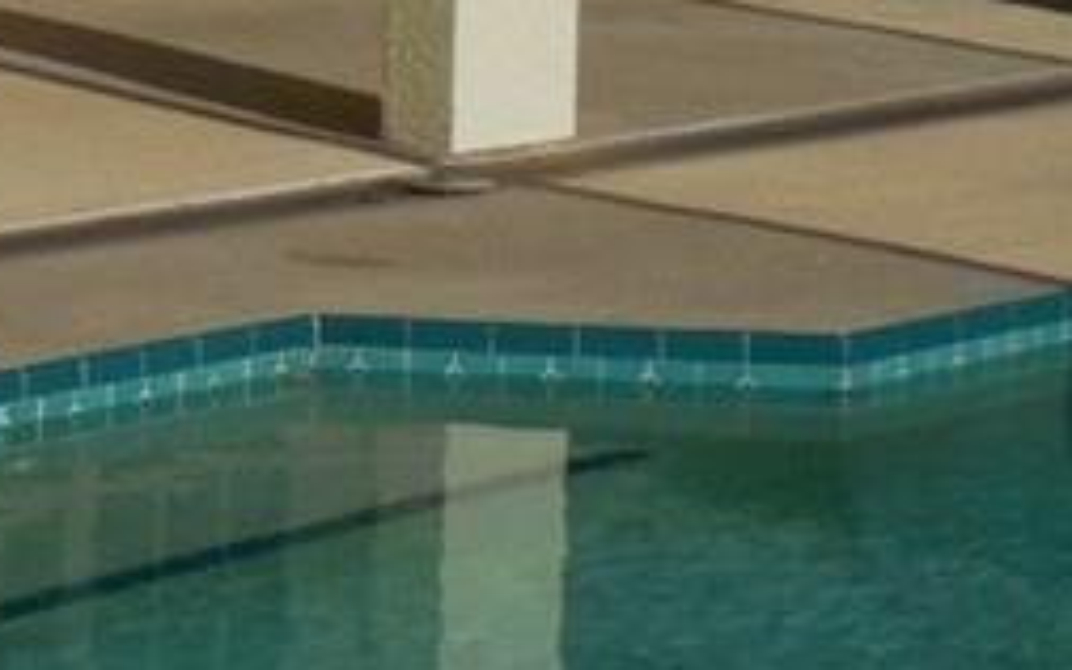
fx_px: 3885
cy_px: -170
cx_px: -674
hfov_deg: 14.4
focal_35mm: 133
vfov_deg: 9.7
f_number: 7.2
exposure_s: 1/640
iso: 125
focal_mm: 5.6
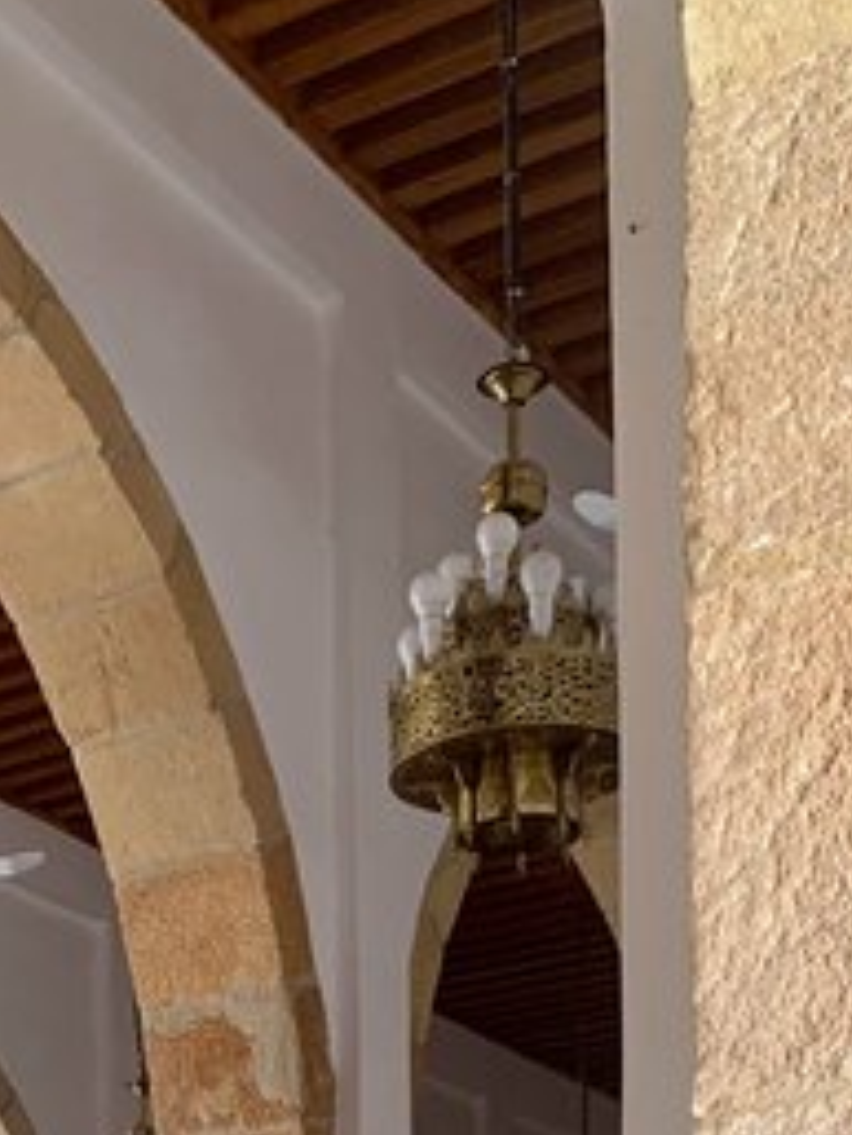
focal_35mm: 81
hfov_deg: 17.4
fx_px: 2656
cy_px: 1683
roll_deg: -0.1
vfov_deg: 20.7
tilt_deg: +3.4
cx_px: -168
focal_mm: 4.25
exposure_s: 1/121
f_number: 1.8
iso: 100
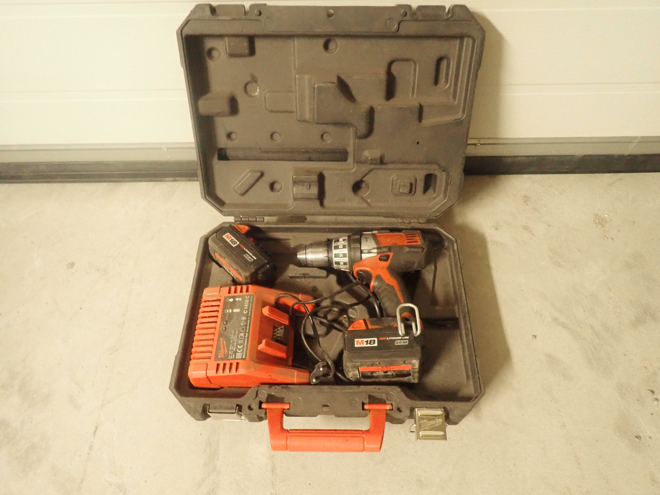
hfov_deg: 69.4
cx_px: 330
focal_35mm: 25
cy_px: 248
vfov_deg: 54.9
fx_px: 477
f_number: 2
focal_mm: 4.5
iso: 800
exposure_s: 1/30
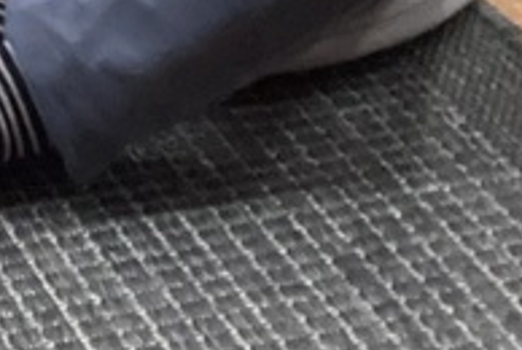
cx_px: -488
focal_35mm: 177
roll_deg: +0.9
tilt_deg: -22.7
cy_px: -485
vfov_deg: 7.3
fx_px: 2570
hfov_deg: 10.7
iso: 320
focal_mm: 3.3
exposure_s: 1/50
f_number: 2.4
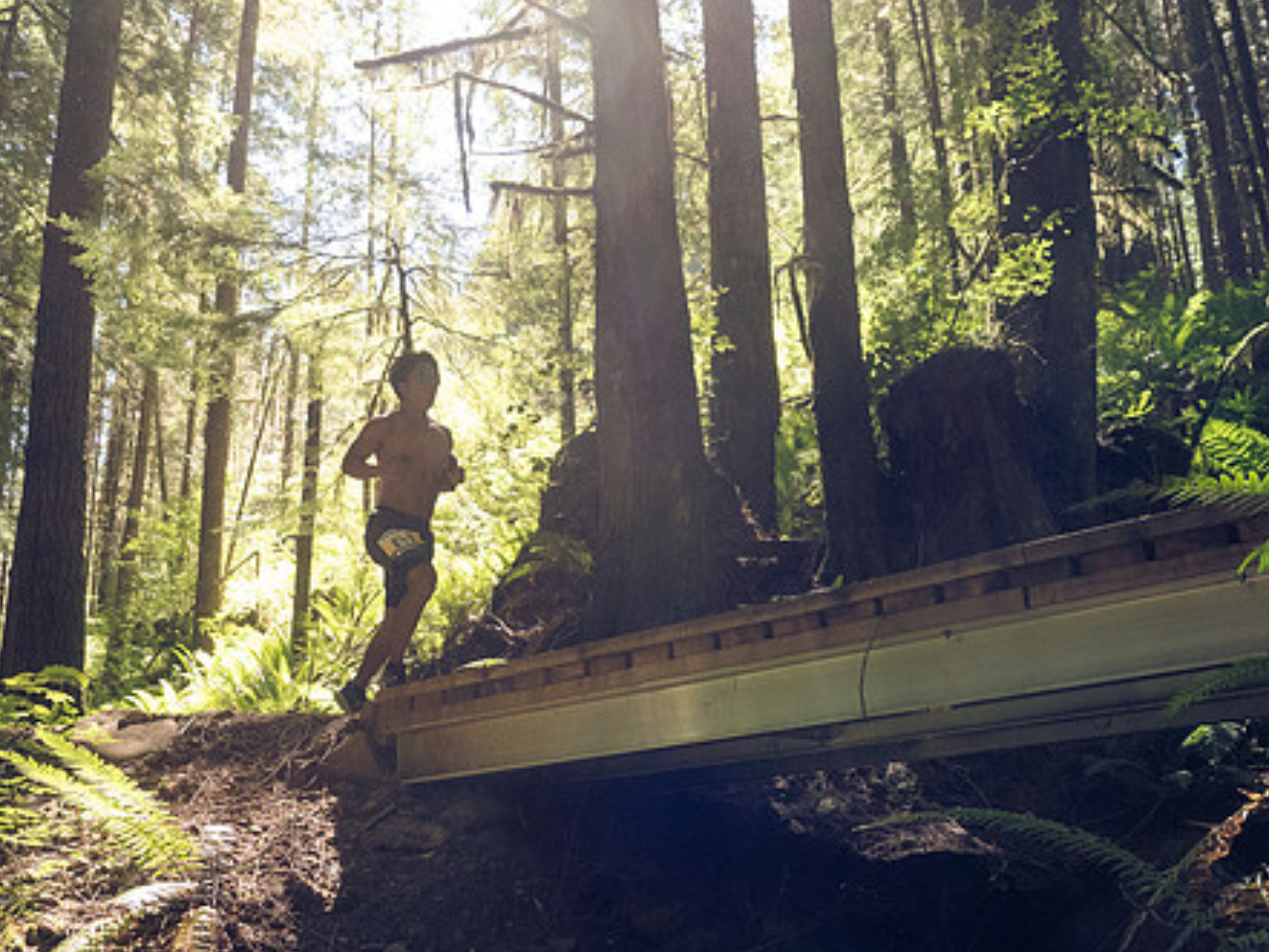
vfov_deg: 42.7
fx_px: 1210
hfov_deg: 55.3
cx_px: 587
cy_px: 585
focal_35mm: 33
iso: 1250
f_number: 2.8
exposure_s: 1/1000
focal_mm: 12
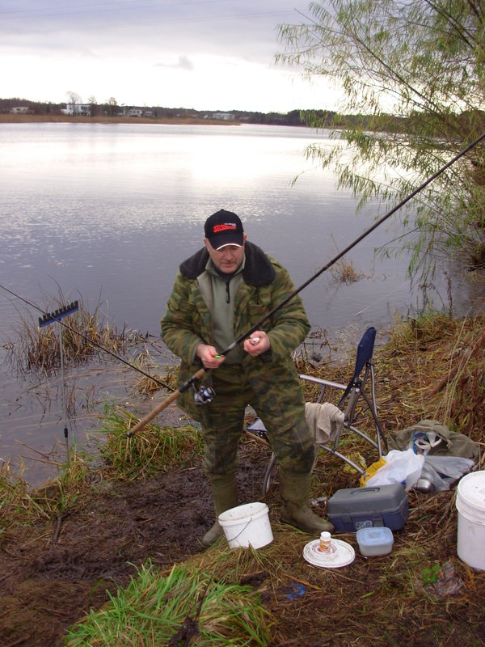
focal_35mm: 38
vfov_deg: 49.0
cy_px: 324
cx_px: 242
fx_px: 710
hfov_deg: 37.7
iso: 50
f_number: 2.9
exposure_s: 1/128
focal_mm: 6.3
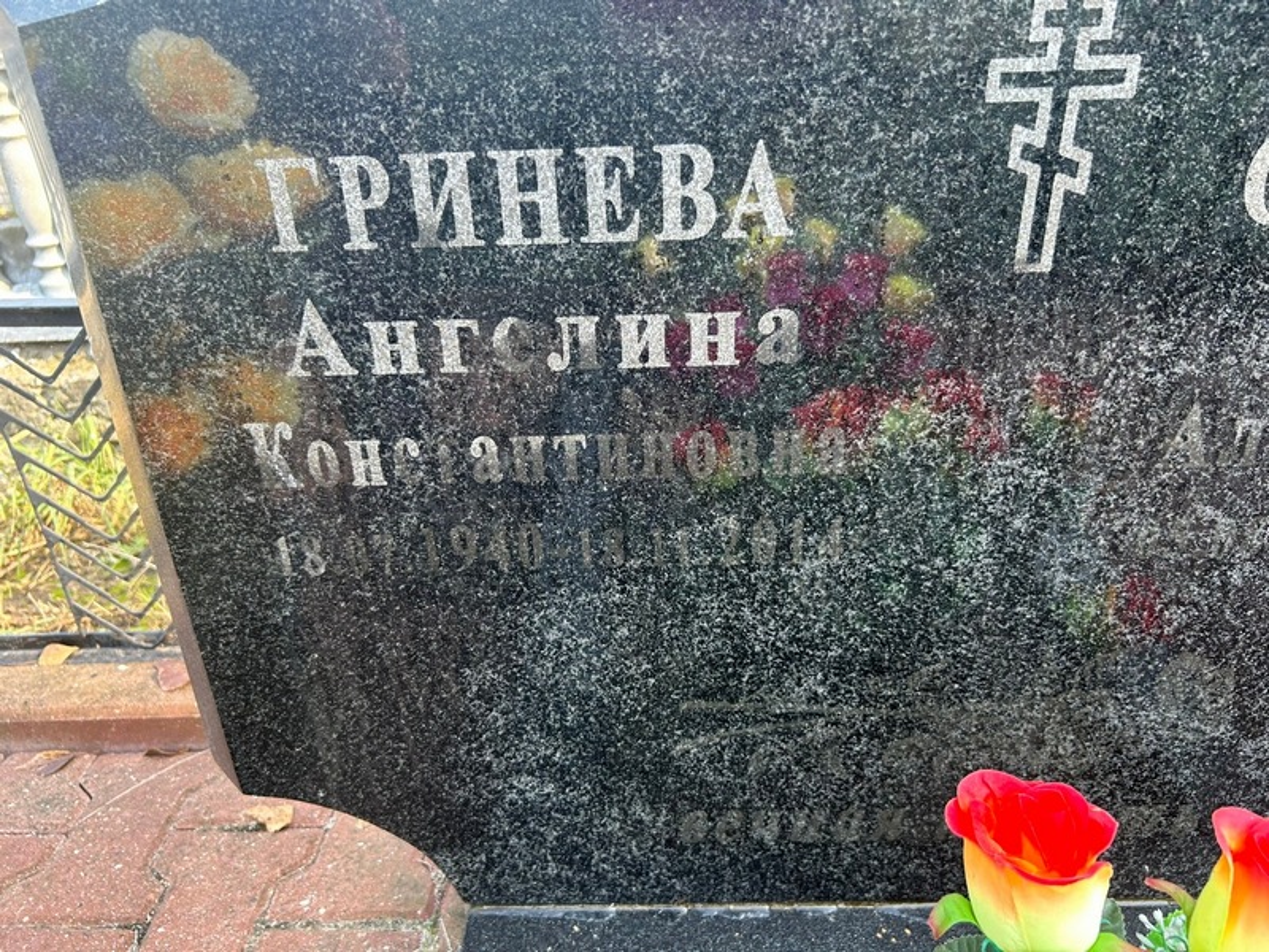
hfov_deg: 67.3
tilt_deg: -25.0
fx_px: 953
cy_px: 476
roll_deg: +3.5
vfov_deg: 53.1
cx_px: 634
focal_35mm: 26
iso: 50
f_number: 1.5
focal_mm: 5.7
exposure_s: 1/121
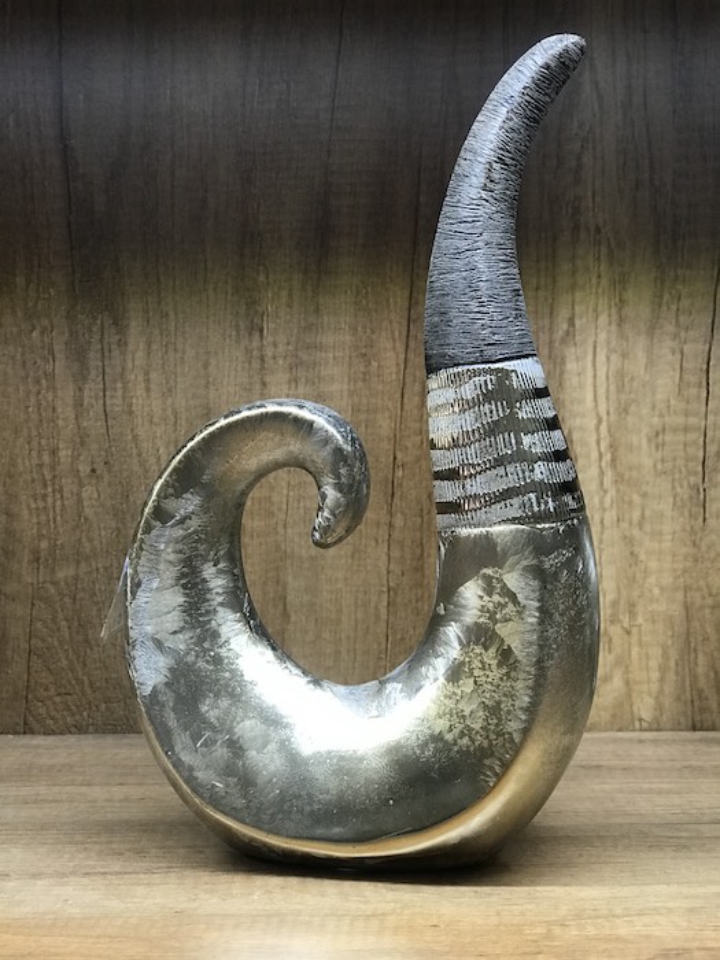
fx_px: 1581
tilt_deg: -3.3
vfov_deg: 33.8
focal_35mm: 57
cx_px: 360
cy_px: 480
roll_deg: +1.0
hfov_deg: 25.7
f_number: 2.8
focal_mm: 6.6
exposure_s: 1/50
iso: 160
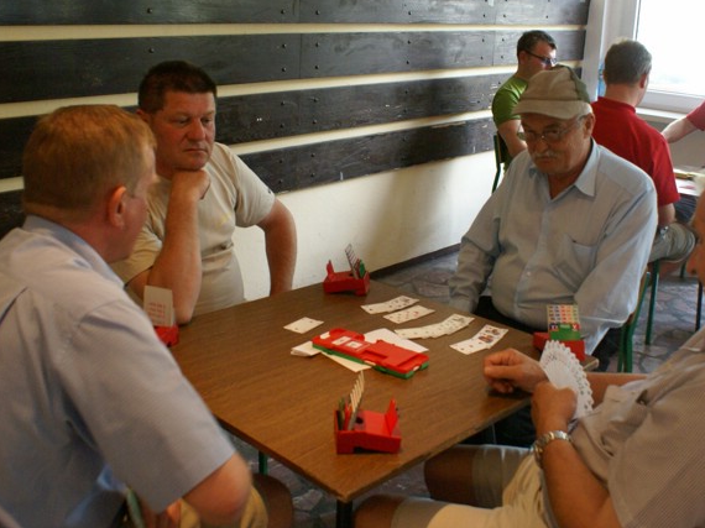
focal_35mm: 39
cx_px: 387
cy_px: 245
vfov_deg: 36.8
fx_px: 794
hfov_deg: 47.8
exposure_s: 1/30
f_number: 5.6
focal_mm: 22
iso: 800
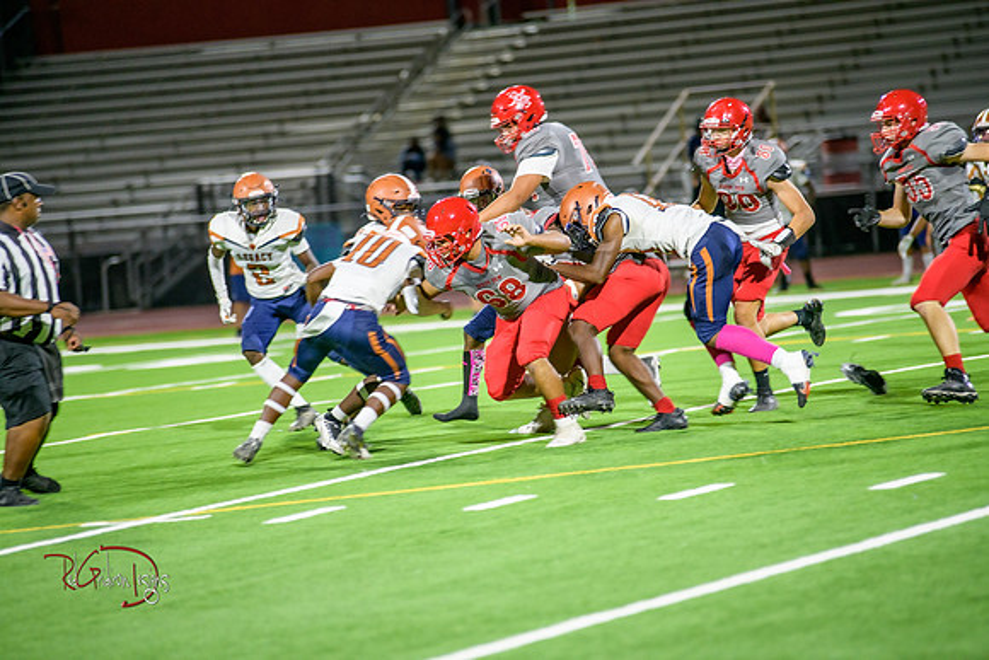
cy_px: 330
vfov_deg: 6.9
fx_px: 5495
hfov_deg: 10.3
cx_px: 494
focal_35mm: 200
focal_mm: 200
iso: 1600
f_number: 2.8
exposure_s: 1/250
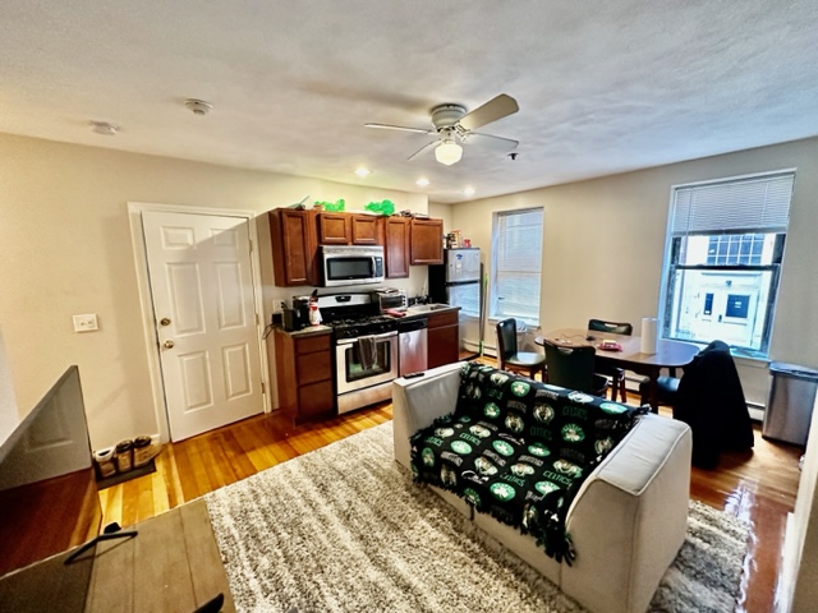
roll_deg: +0.8
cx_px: 409
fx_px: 331
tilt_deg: -7.8
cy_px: 306
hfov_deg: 102.1
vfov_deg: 85.7
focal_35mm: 14
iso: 640
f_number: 2.2
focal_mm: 2.22
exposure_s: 1/60
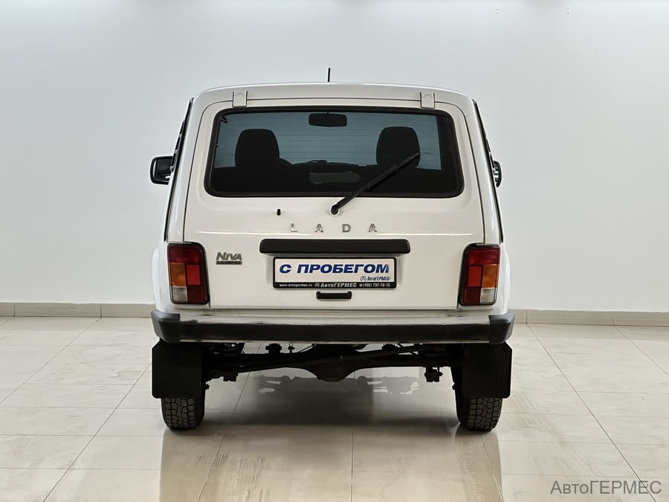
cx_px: 334
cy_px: 251
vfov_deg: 19.1
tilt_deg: -5.4
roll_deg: -1.0
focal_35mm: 77
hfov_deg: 25.3
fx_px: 1488
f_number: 2.8
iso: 250
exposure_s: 1/100
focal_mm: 9
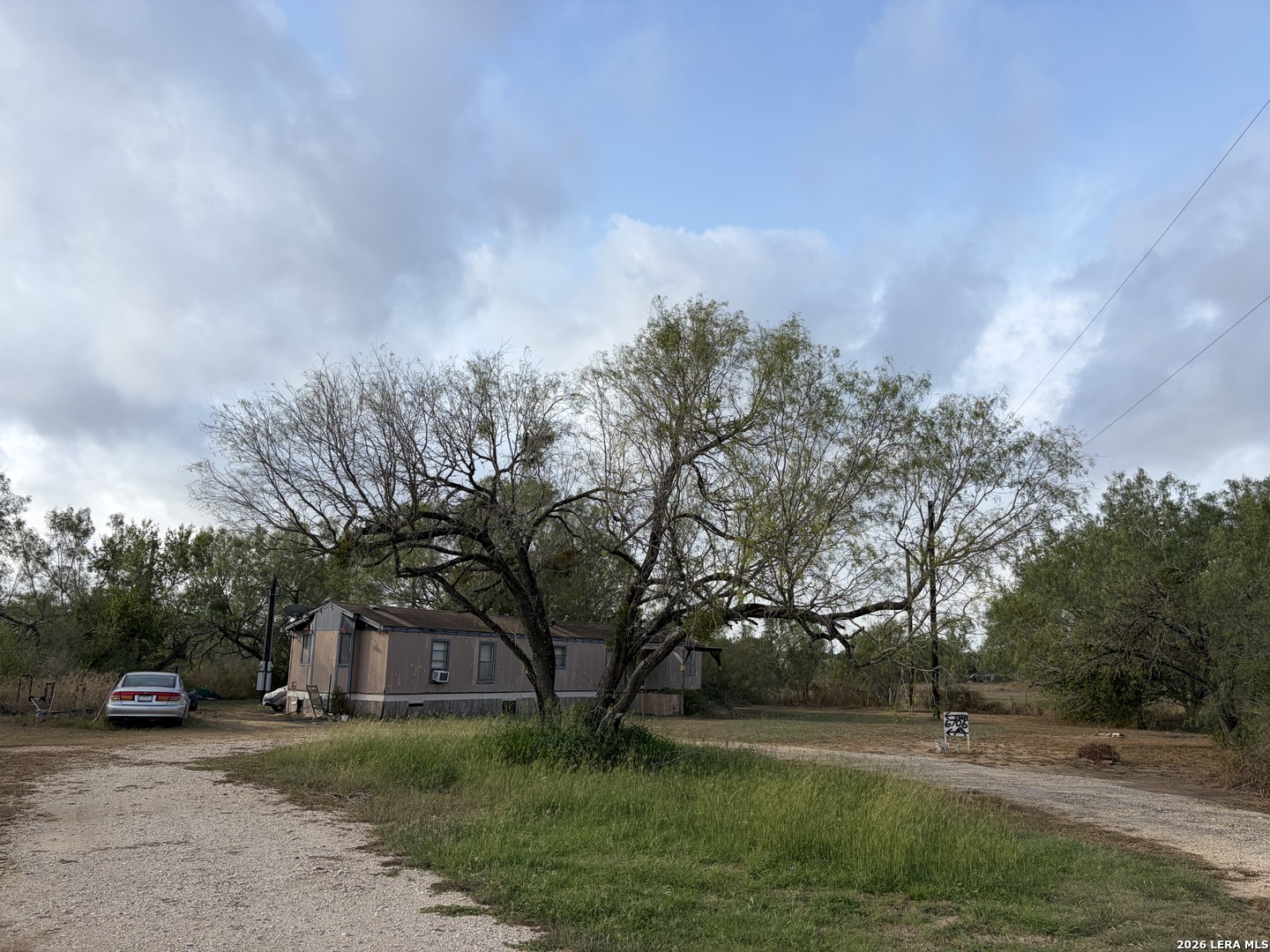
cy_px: 476
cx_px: 635
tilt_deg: +10.1
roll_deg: -1.1
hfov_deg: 67.3
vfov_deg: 53.1
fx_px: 954
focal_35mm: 26
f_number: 1.6
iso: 50
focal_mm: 5.96
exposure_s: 1/2451
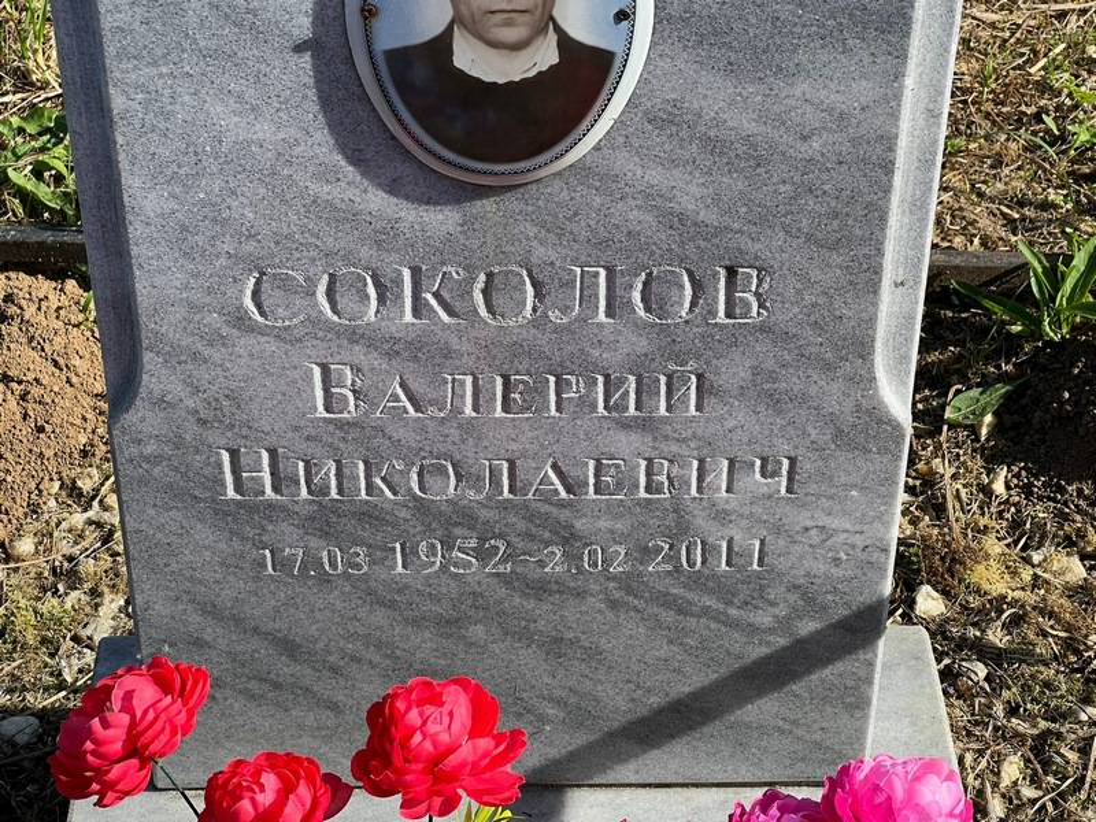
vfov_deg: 19.1
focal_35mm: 77
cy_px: 411
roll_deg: +1.1
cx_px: 548
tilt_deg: -38.8
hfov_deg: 25.3
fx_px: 2438
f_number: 2.8
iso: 32
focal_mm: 9
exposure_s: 1/463
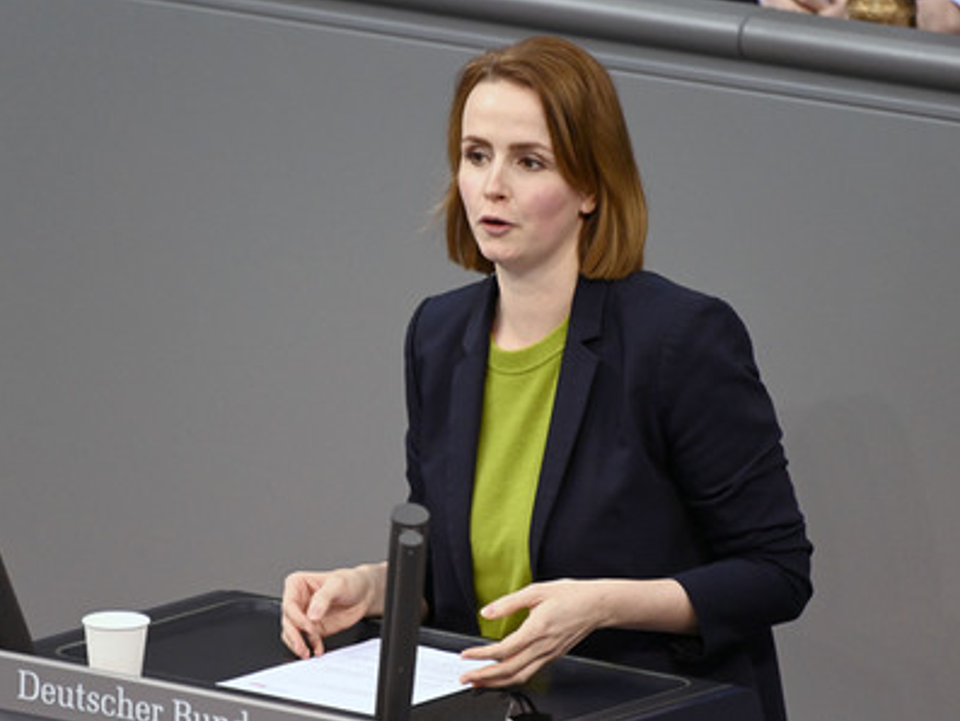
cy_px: 360
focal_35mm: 546
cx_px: 446
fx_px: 15147
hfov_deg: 3.6
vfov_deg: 2.7
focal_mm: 500
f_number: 5.6
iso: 8000
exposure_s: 1/250
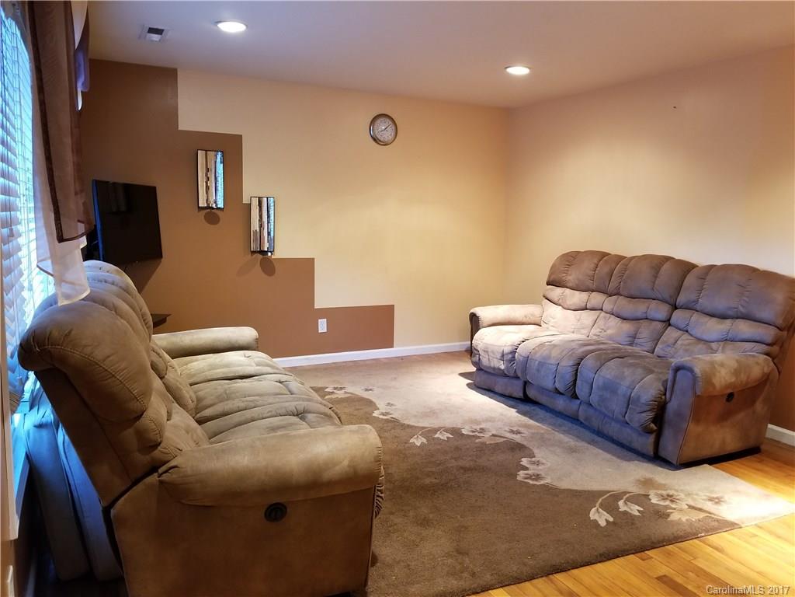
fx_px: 597
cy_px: 298
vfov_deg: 53.1
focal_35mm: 26
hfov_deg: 67.3
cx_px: 398
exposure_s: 1/20
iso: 200
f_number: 1.7
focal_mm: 4.25
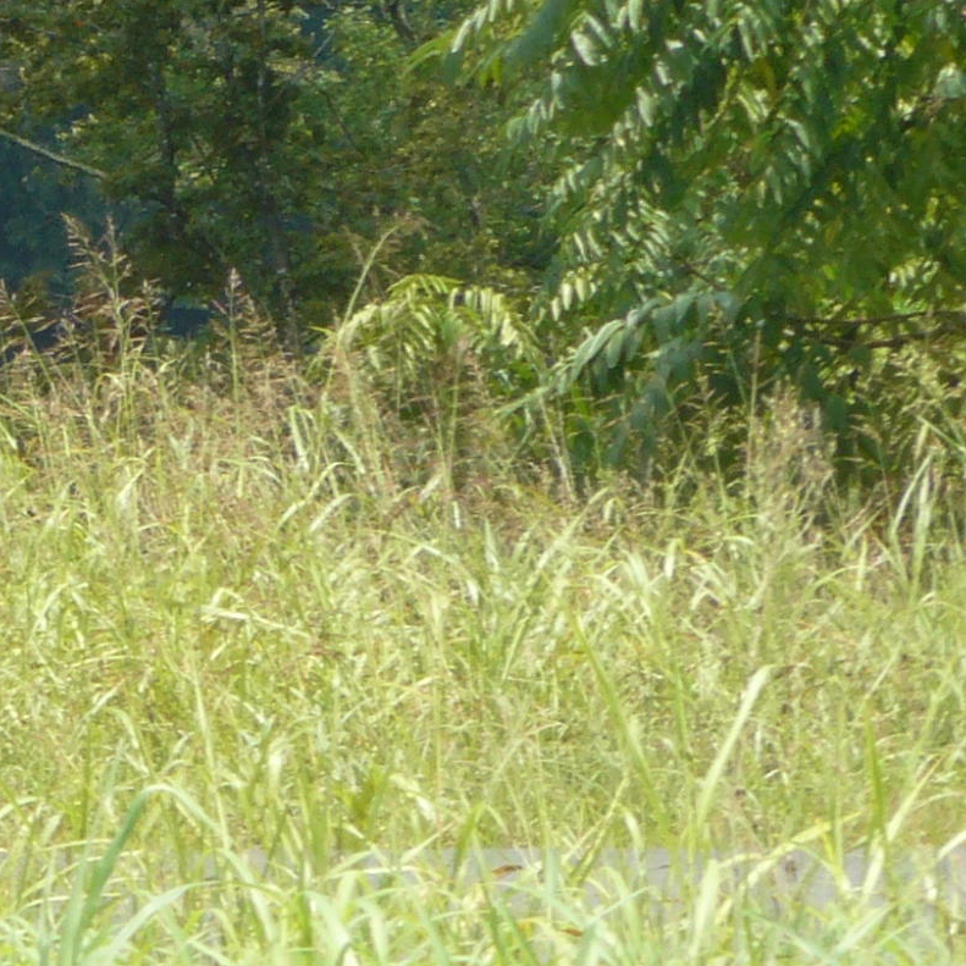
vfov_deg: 3.1
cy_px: 365
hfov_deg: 3.0
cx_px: -587
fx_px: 18091
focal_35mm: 573
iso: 100
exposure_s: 1/250
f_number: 5.6
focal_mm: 28.6
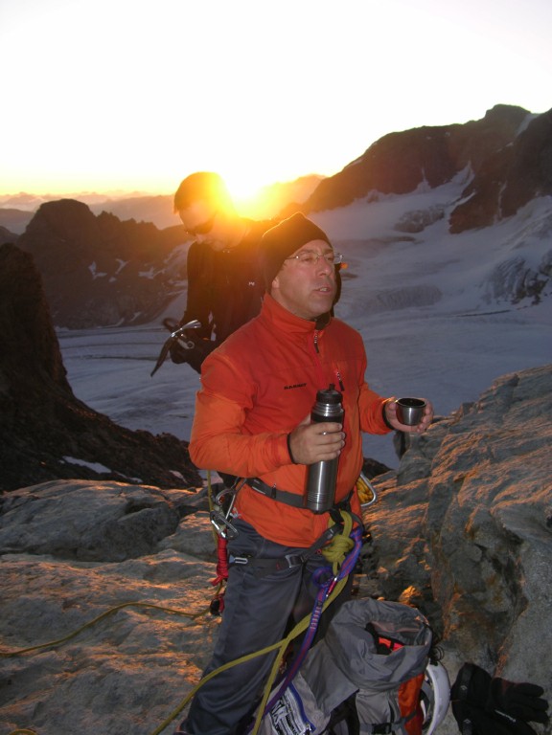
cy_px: 368
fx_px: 744
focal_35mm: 35
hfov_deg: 40.7
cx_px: 276
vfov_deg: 52.6
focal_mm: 8.9
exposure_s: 1/65.4
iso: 50
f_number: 4
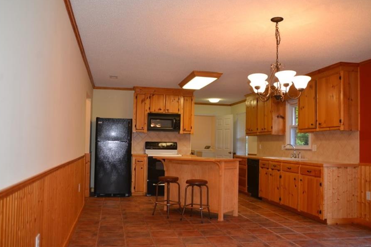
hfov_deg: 58.7
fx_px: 330
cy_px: 126
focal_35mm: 32
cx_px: 180
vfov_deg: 41.1
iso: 450
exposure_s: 1/60
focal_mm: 28
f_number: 3.8
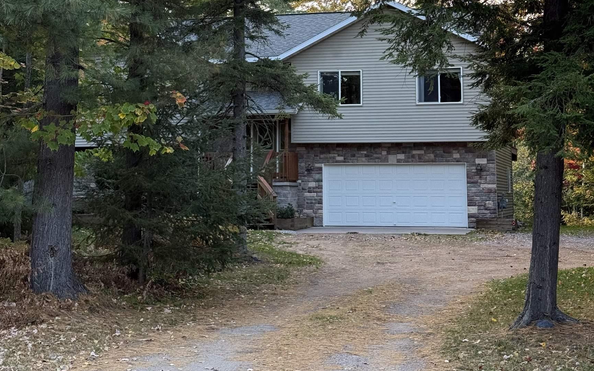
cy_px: 36
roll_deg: +1.3
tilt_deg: +8.3
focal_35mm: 68
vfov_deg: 18.8
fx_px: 1101
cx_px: 297
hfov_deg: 30.2
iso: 100
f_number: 1.78
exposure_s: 1/241
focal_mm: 6.76
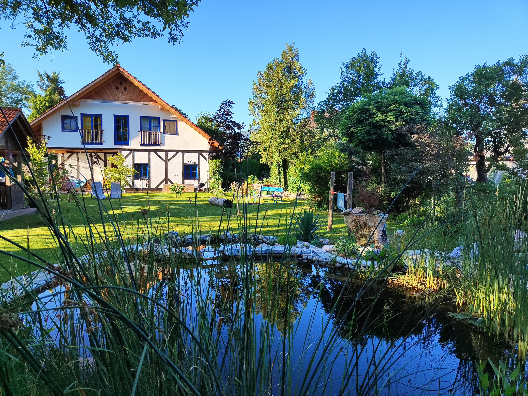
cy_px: 198
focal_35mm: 23
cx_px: 264
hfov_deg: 73.9
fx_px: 351
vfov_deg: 58.9
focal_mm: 5.59
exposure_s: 1/245
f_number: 1.88
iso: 50
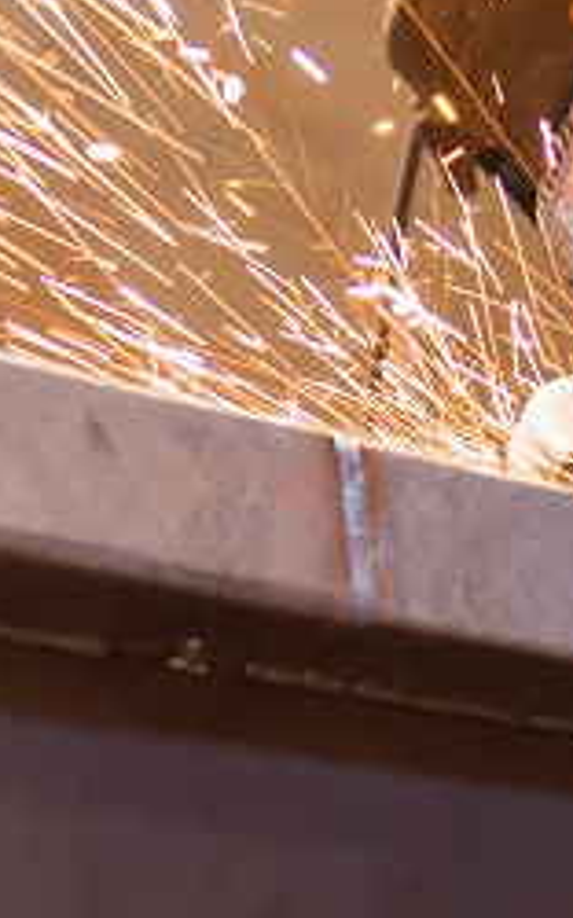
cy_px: -312
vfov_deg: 6.1
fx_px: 8555
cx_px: 540
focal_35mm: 342
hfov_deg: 3.8
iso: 1600
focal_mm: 70
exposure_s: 1/125
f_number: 2.8
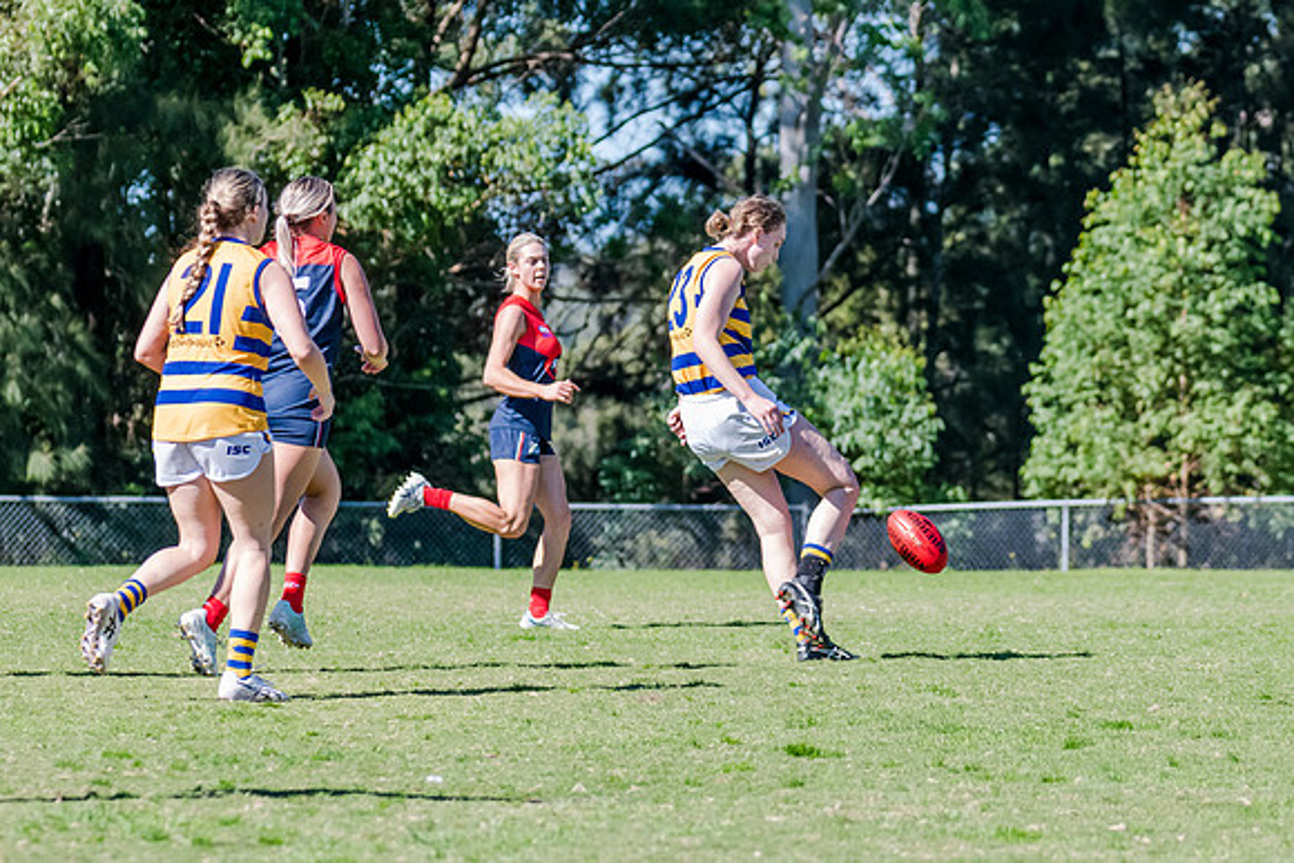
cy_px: 333
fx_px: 10185
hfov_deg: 7.3
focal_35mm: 283
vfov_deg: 4.9
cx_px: 779
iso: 800
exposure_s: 1/1600
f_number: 6.3
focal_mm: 170
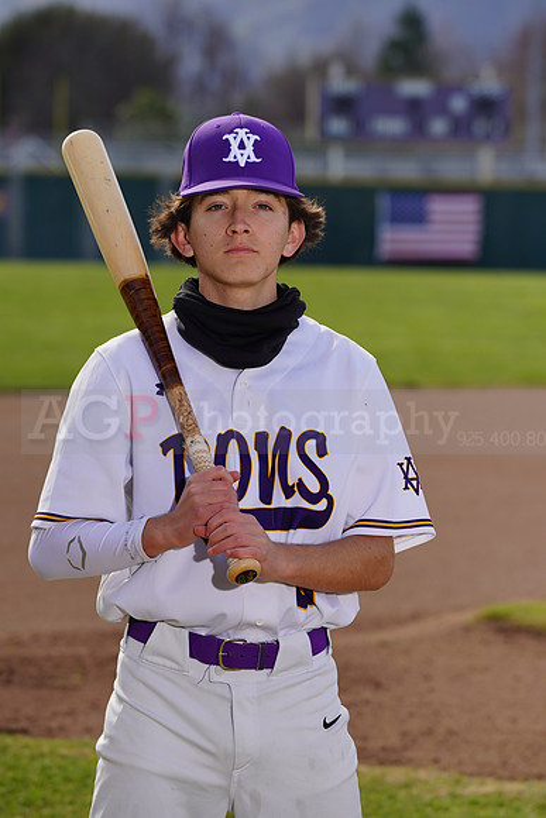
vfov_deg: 9.8
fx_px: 4752
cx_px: 273
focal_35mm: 209
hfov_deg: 6.6
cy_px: 409
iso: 100
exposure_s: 1/250
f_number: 8
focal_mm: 209
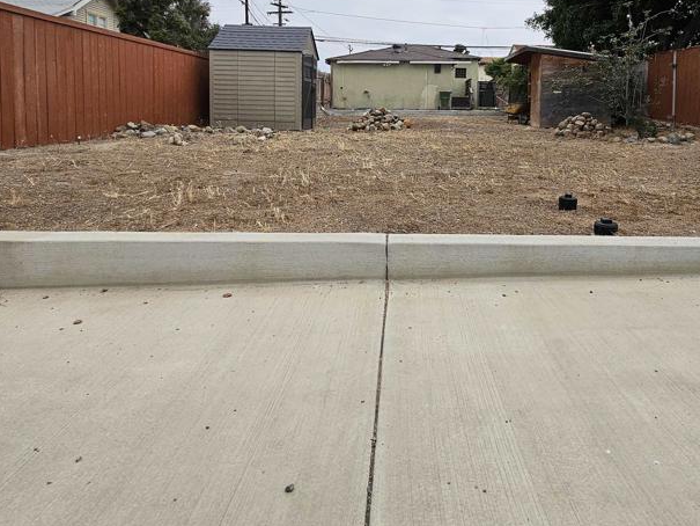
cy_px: 131
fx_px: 445
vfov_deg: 57.9
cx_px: 404
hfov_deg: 75.9
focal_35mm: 22
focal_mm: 2.2
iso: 50
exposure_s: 1/3758
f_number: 2.2
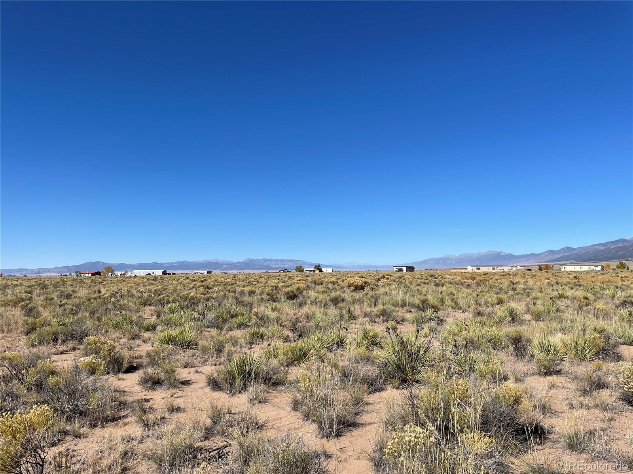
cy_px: 237
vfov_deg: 53.1
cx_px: 316
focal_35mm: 26
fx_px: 475
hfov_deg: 67.3
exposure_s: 1/4651
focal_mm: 4.2
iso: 32
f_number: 1.6
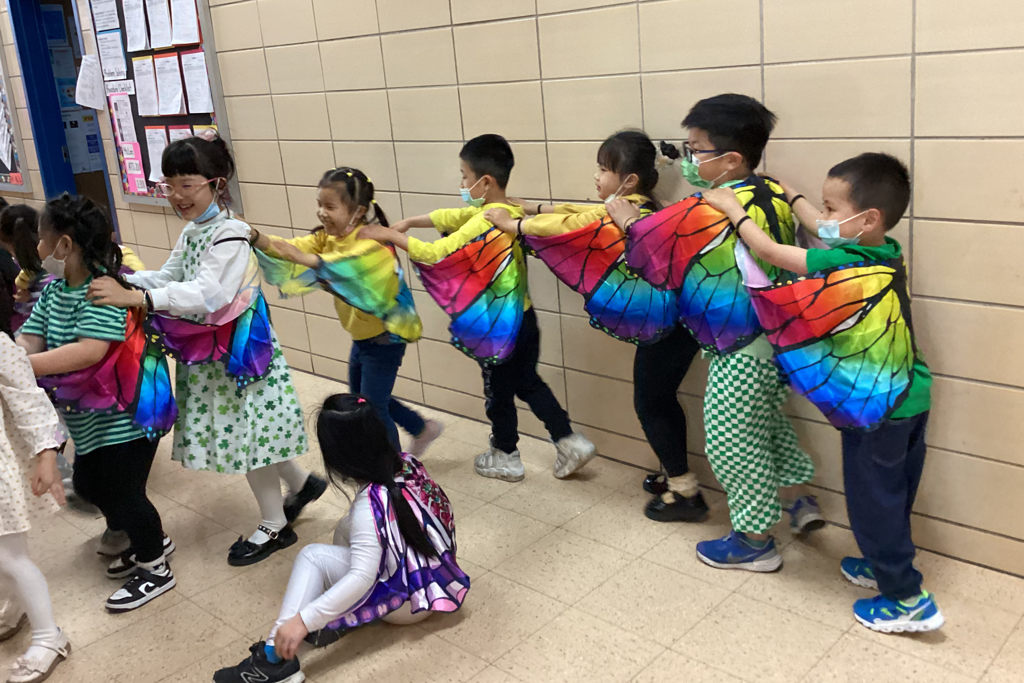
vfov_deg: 39.9
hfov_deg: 57.2
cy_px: 302
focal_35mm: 33
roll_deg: +3.8
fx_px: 939
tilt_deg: -14.6
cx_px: 517
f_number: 2.4
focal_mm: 3.3
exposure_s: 1/60
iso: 400
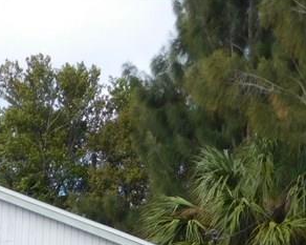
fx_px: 1239
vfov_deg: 10.7
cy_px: 397
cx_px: -213
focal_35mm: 137
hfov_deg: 13.0
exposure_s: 1/640
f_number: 3.6
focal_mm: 7.1
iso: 125
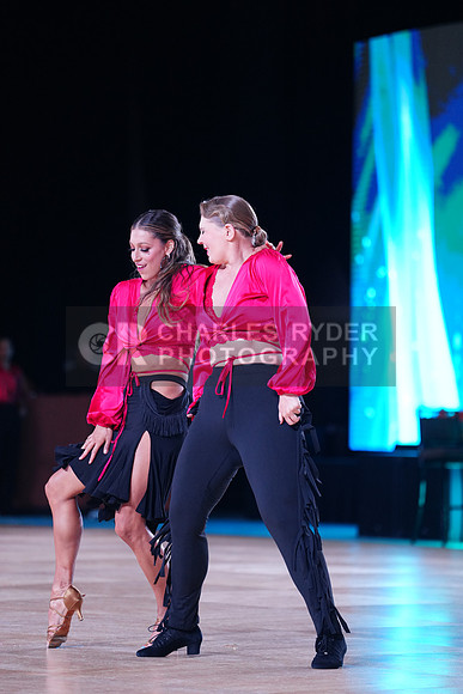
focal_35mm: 162
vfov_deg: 12.7
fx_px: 3123
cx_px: 232
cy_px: 347
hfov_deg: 8.5
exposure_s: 1/640
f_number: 2.8
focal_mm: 162
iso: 1600
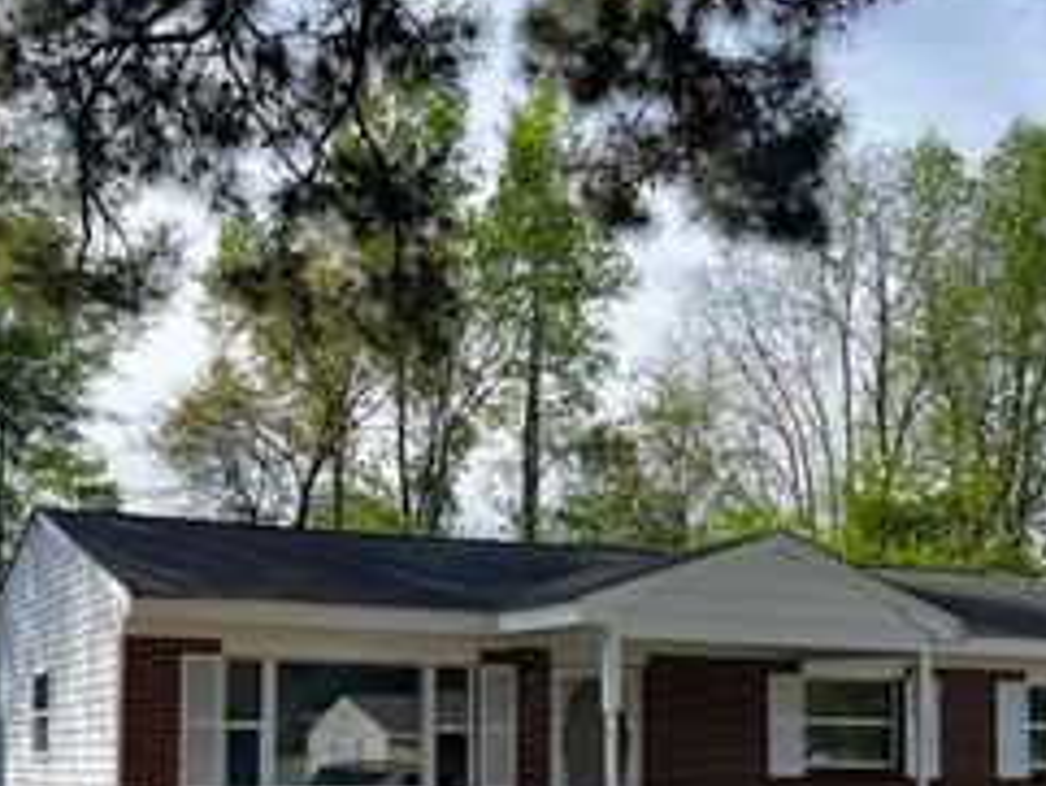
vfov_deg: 26.3
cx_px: 334
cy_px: 684
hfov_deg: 35.1
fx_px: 1633
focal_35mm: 54
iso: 50
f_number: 1.5
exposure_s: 1/2208
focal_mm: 5.7
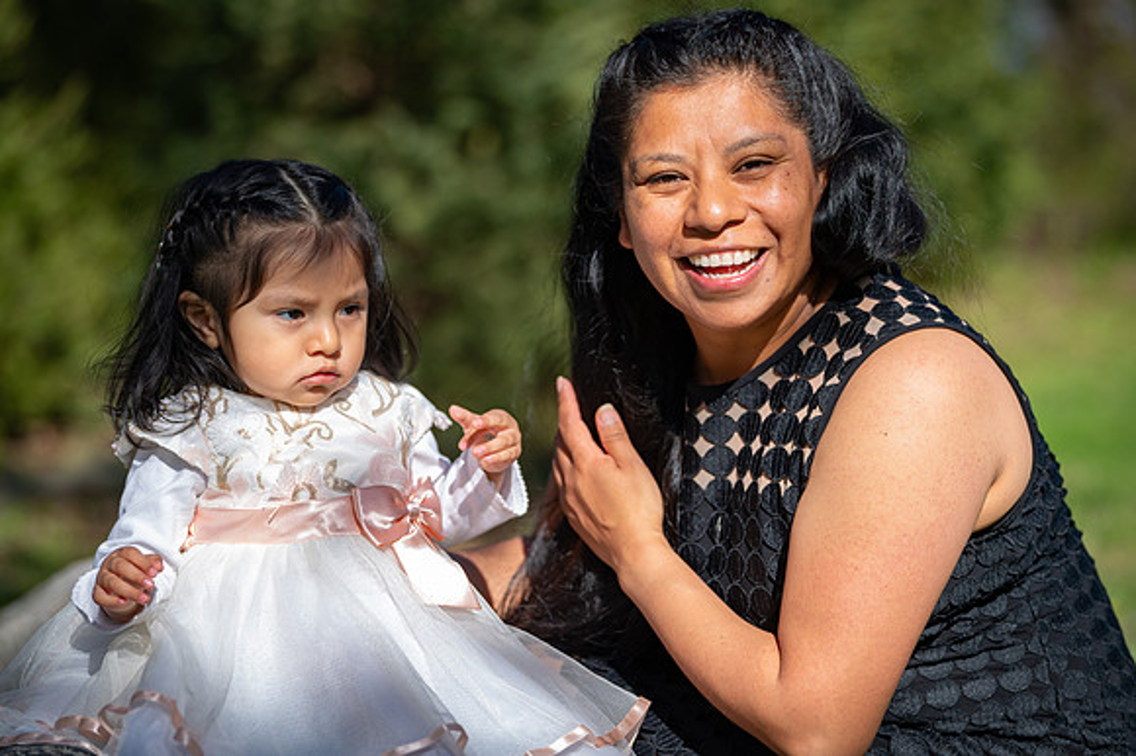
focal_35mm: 100
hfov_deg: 20.4
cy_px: 378
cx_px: 568
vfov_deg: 13.7
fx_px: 3154
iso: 400
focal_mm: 100
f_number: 2.8
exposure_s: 1/5000
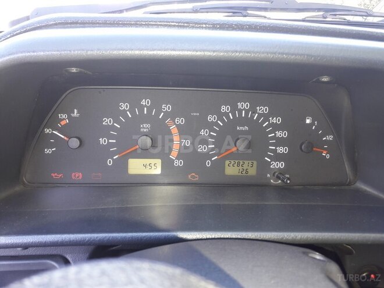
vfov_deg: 49.7
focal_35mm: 28
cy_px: 144
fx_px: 311
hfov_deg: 63.4
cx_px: 192
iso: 50
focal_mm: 3.7
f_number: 1.9
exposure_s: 1/33
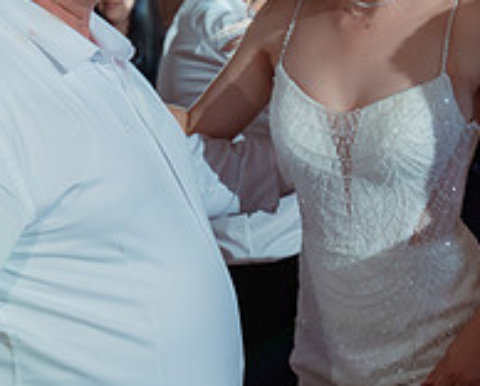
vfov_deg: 18.3
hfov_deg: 22.7
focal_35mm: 84
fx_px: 1196
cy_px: 140
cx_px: 228
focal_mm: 30
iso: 1600
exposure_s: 1/200
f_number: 2.8
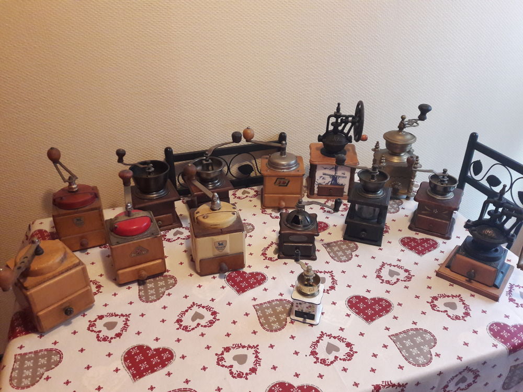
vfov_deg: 49.7
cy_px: 196
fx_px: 423
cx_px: 262
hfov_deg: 63.4
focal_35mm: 28
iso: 200
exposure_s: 1/17
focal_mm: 3.7
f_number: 1.9
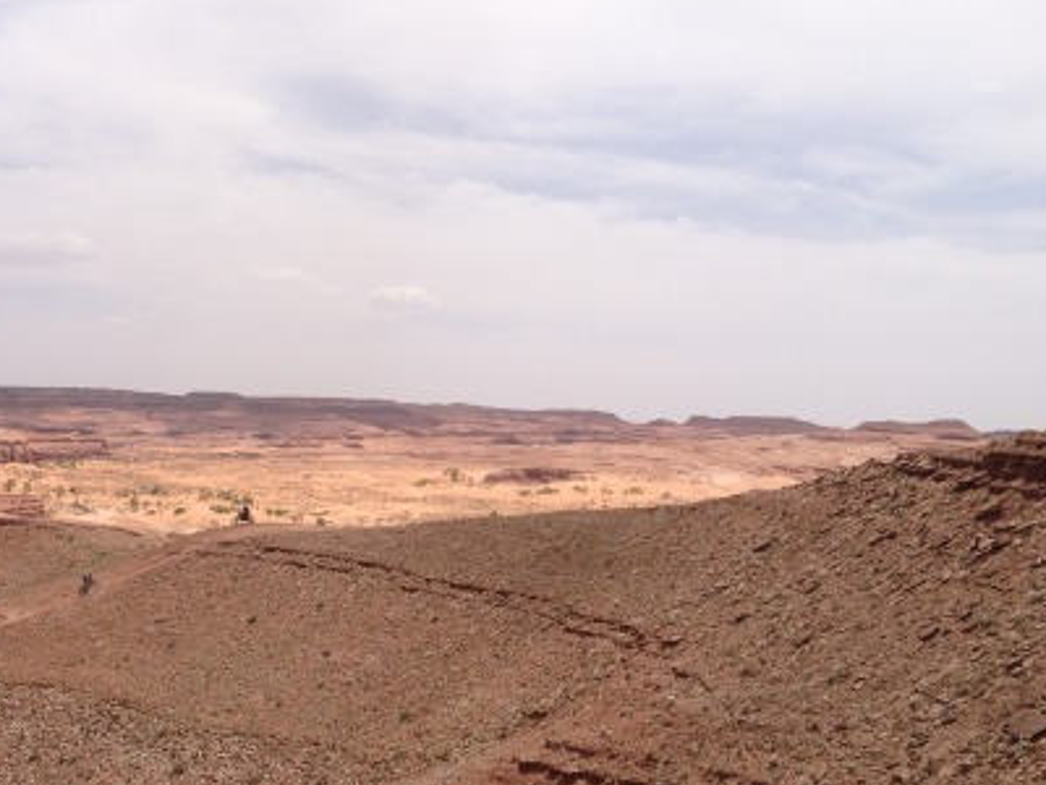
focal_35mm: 56
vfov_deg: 26.0
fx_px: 1692
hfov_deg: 33.6
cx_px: 259
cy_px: 489
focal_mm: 4.28
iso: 50
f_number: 2.4
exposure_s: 1/2907
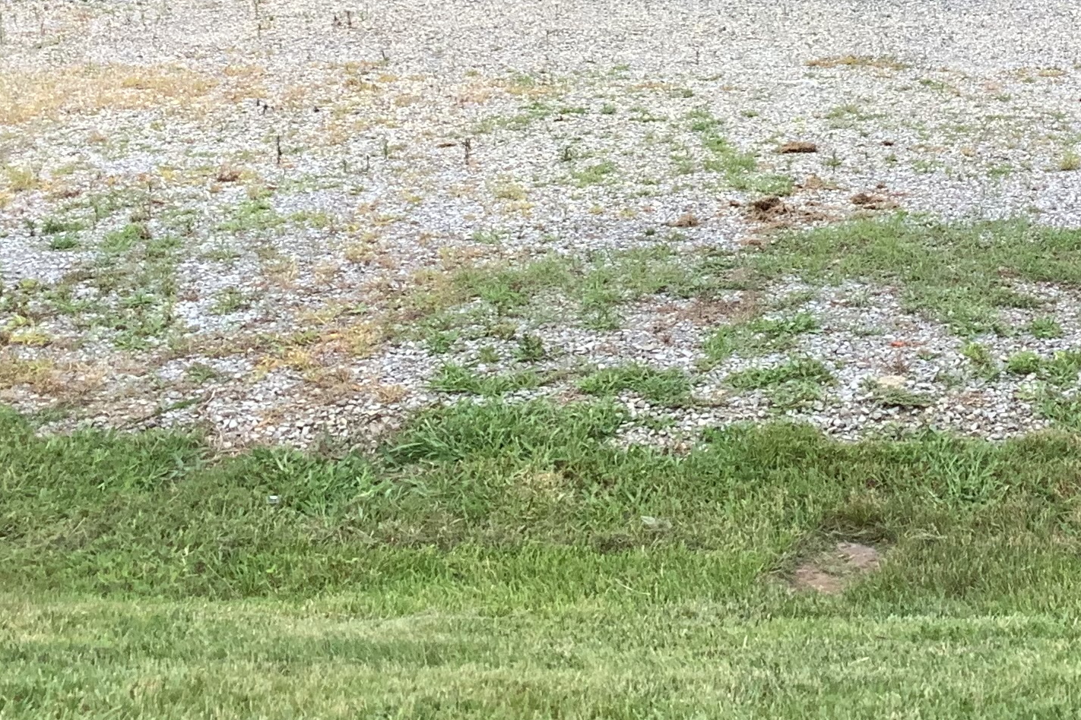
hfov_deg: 27.1
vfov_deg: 17.5
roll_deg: +0.6
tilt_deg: -3.0
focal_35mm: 74
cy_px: -153
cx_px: 766
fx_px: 2222
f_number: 2.4
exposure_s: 1/120
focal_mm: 3.3
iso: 25
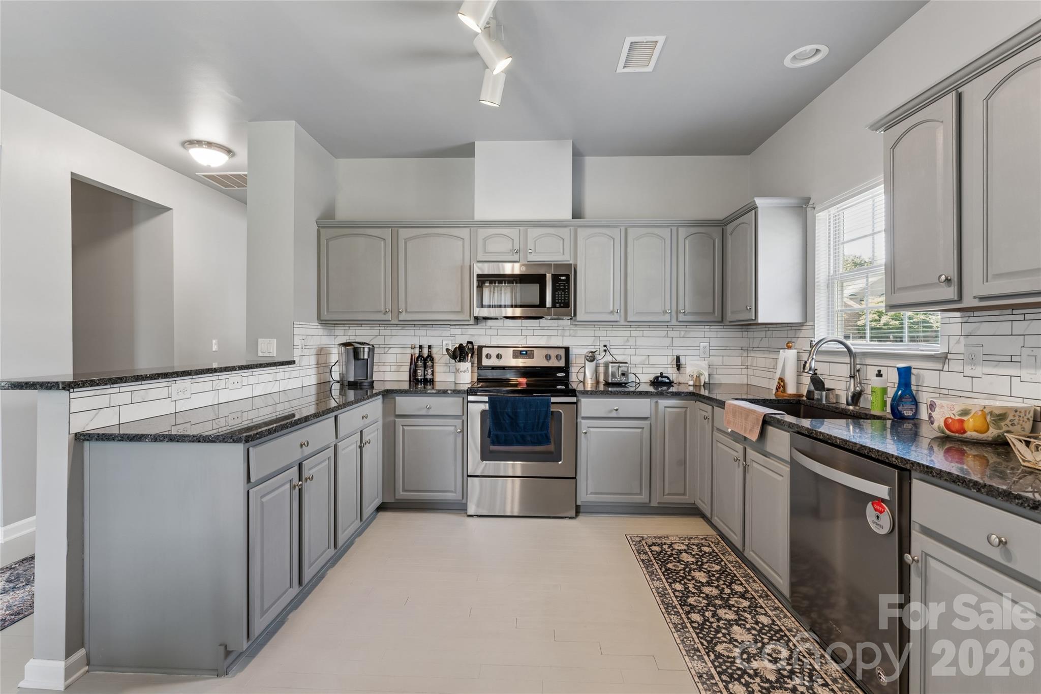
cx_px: 520
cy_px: 347
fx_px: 465
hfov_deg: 96.4
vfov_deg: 73.4
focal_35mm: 16
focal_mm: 16.1
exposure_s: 1/3.33
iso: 400
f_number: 13
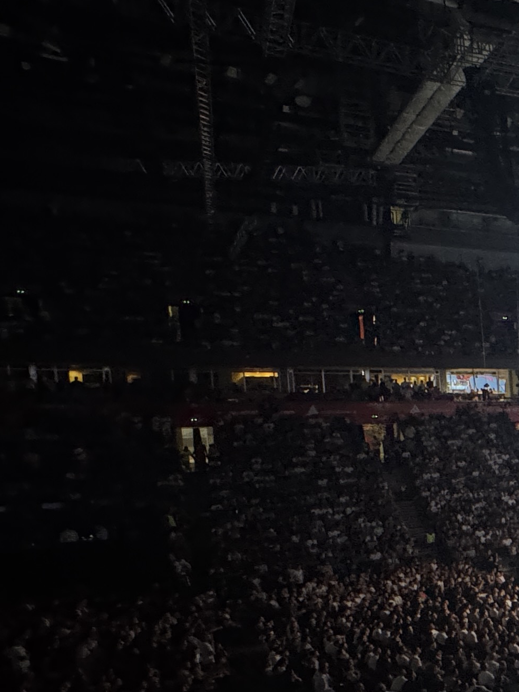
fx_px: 859
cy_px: 481
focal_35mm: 43
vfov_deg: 43.0
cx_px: 879
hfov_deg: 22.9
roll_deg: +1.2
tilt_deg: -4.5
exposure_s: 1/60
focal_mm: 2.22
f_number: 2.2
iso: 640
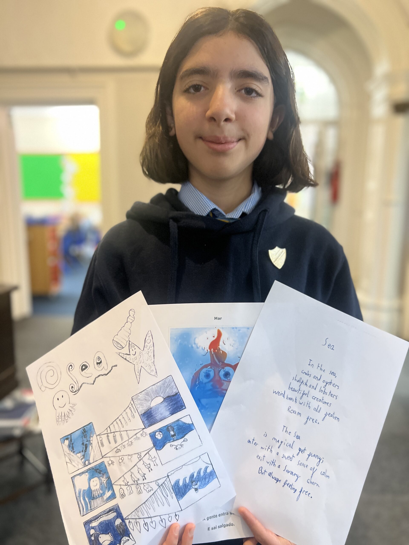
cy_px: 272
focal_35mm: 26
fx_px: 410
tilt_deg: -9.5
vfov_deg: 67.3
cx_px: 204
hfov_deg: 53.1
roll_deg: +0.1
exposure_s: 1/33
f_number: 1.5
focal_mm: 5.7
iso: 400
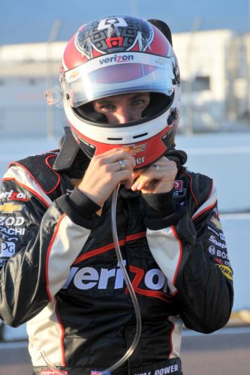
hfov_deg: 4.6
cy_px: 188
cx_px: 125
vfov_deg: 6.9
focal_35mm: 300
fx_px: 3127
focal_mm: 200
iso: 400
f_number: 10
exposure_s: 1/320
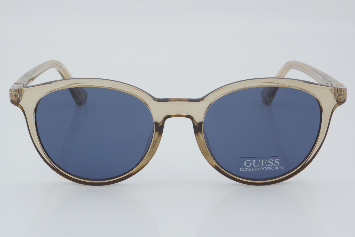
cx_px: 178
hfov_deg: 24.6
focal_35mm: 82
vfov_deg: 16.6
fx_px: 813
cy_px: 118
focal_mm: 55
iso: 100
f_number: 32
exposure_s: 1/4
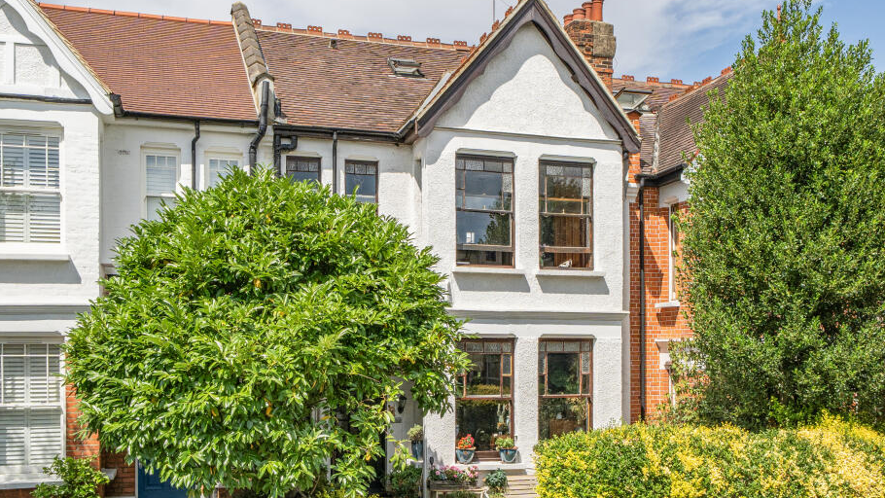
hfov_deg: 59.5
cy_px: 294
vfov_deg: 35.5
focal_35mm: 33
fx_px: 774
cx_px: 434
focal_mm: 19
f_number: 11
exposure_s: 1/800
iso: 400
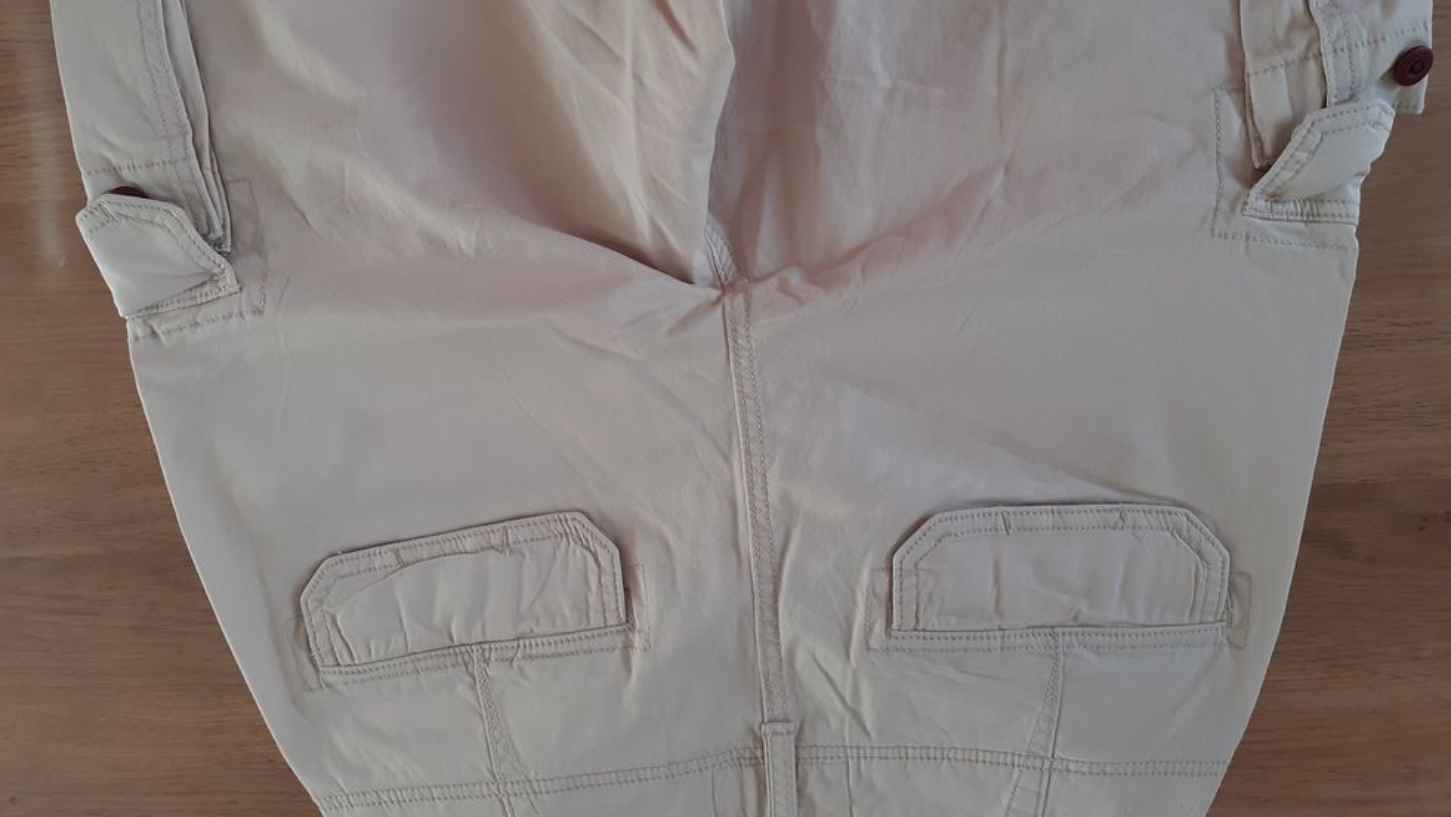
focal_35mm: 30
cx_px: 732
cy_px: 321
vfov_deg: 38.8
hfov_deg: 64.3
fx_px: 1154
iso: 64
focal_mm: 3.6
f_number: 1.9
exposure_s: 1/100
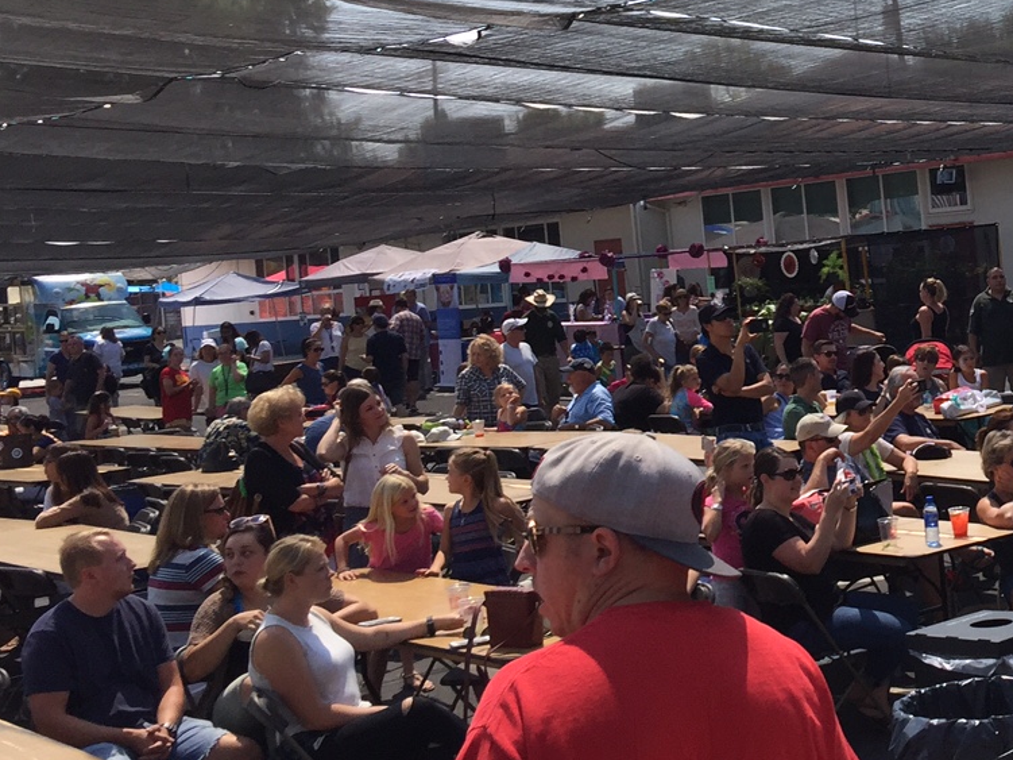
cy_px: 182
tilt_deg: +1.1
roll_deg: +3.0
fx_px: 1843
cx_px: 1058
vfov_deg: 23.0
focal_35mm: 63
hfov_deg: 28.5
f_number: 2.2
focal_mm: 4.15
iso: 32
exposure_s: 1/719
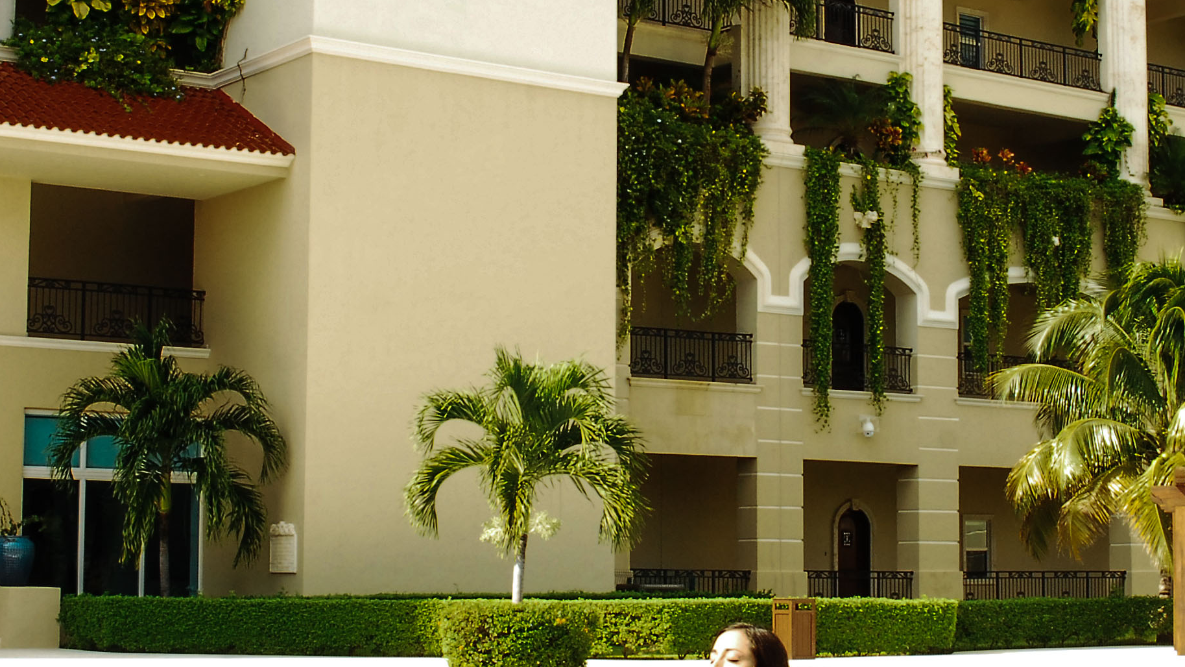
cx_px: 719
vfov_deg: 15.1
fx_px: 2514
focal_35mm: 80
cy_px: 365
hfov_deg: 26.5
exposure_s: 1/90
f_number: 14
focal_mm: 24
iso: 400
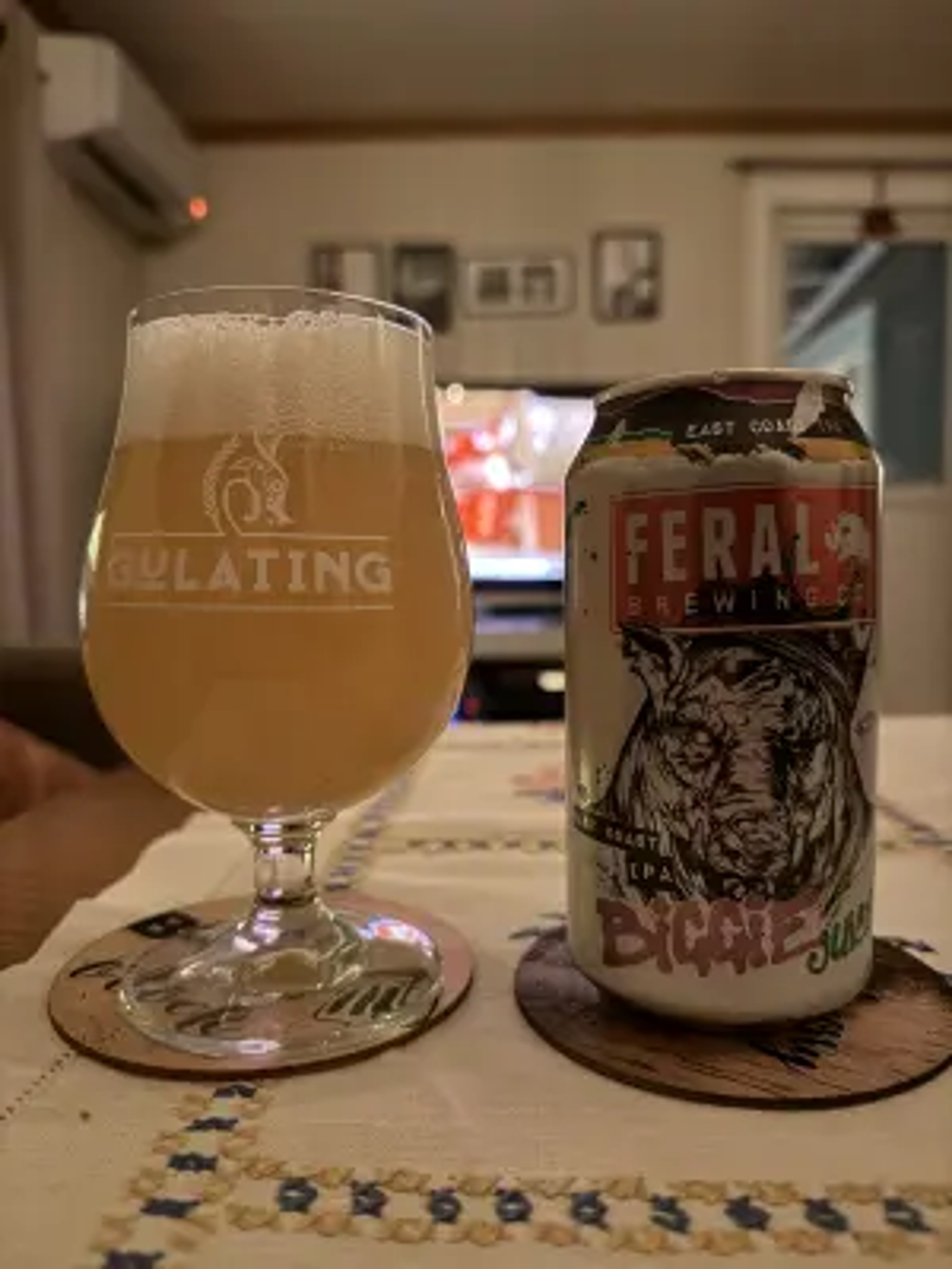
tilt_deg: -4.2
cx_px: 476
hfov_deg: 56.8
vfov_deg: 71.6
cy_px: 634
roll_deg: +1.4
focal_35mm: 24
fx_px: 880
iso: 1000
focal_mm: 6.76
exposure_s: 1/13
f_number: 1.78
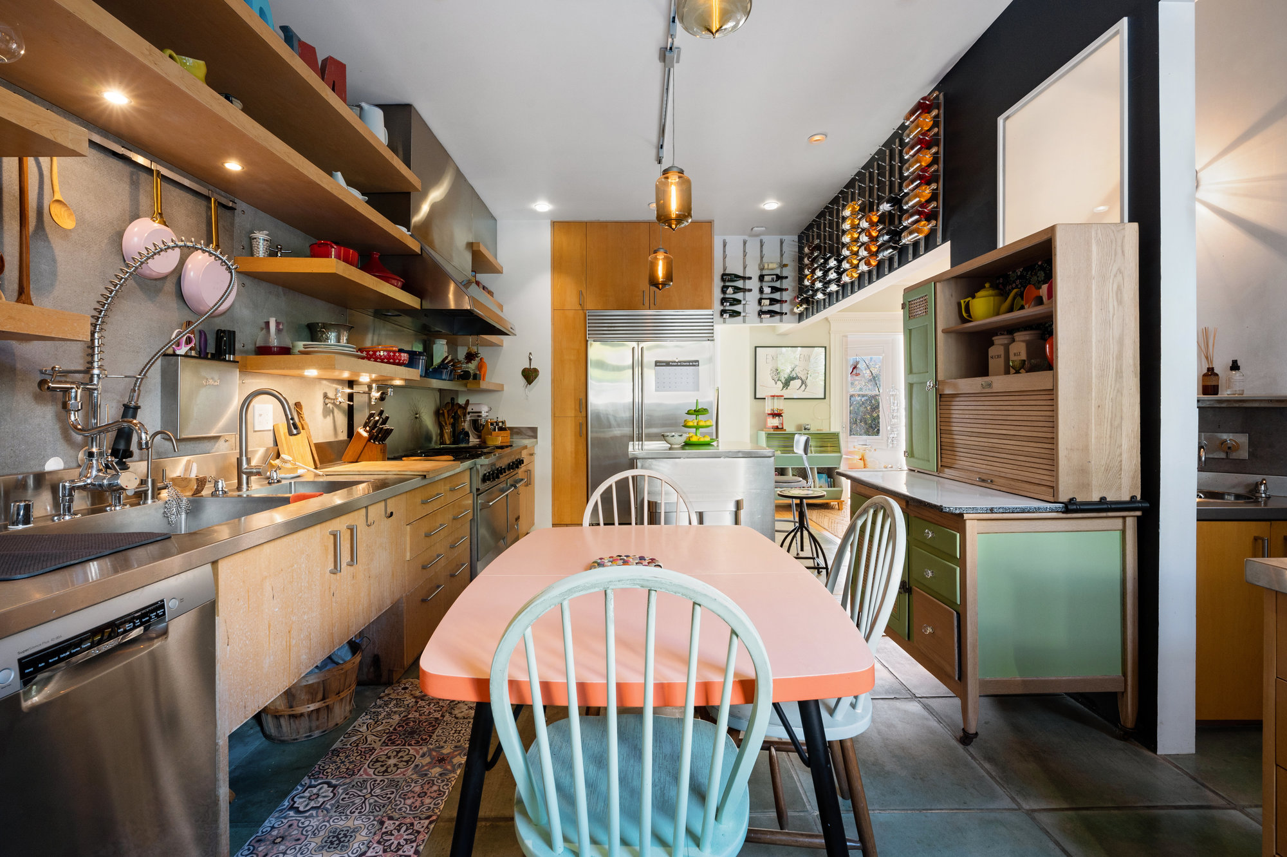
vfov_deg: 77.3
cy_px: 428
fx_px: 536
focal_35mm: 15
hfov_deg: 100.4
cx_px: 644
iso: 400
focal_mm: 15
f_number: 11
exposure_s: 1/3
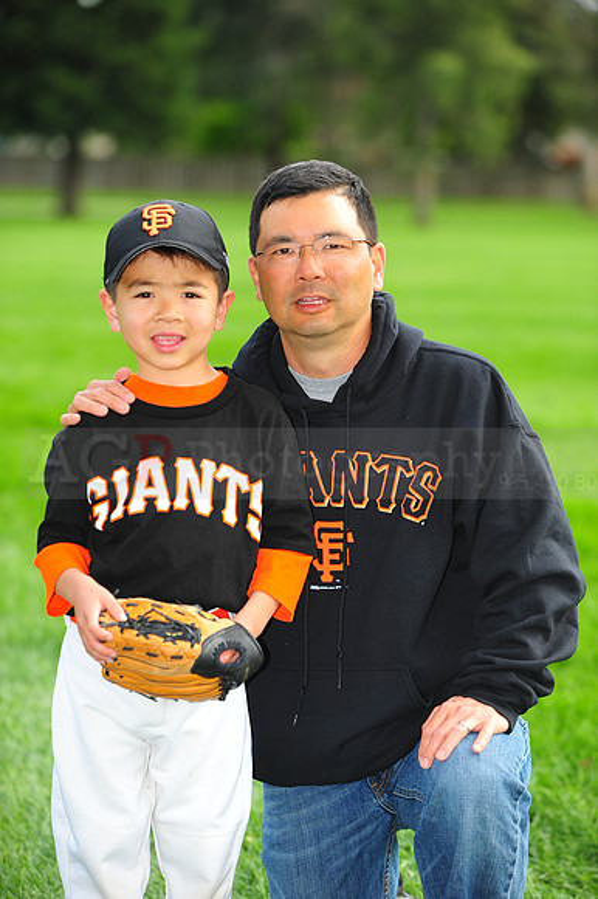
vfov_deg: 12.5
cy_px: 450
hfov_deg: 8.3
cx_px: 299
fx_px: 4116
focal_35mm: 165
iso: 400
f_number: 4
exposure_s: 1/1000
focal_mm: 165
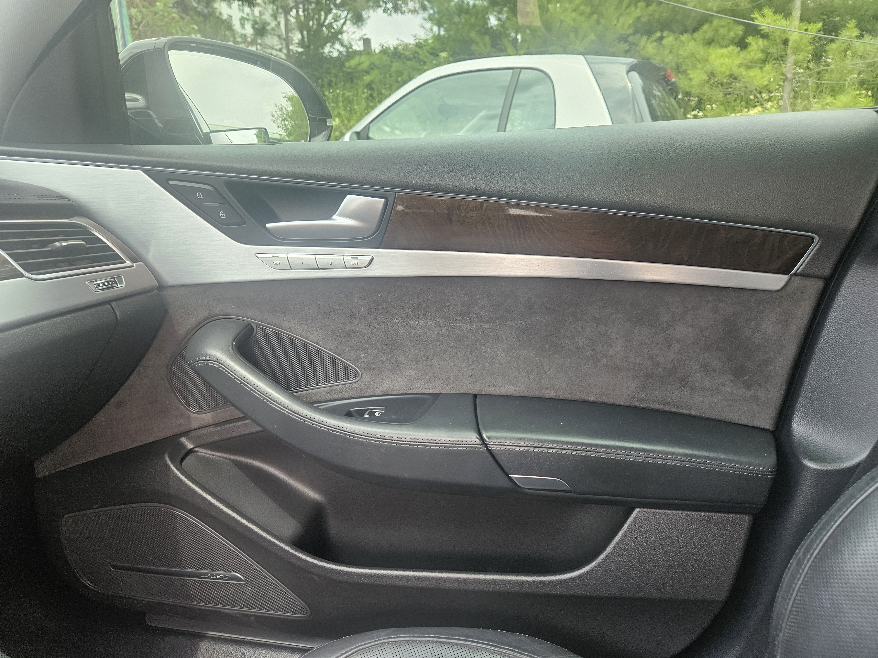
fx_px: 583
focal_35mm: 23
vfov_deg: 58.9
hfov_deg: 73.9
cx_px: 439
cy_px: 329
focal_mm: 5.4
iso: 200
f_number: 1.8
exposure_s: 1/207
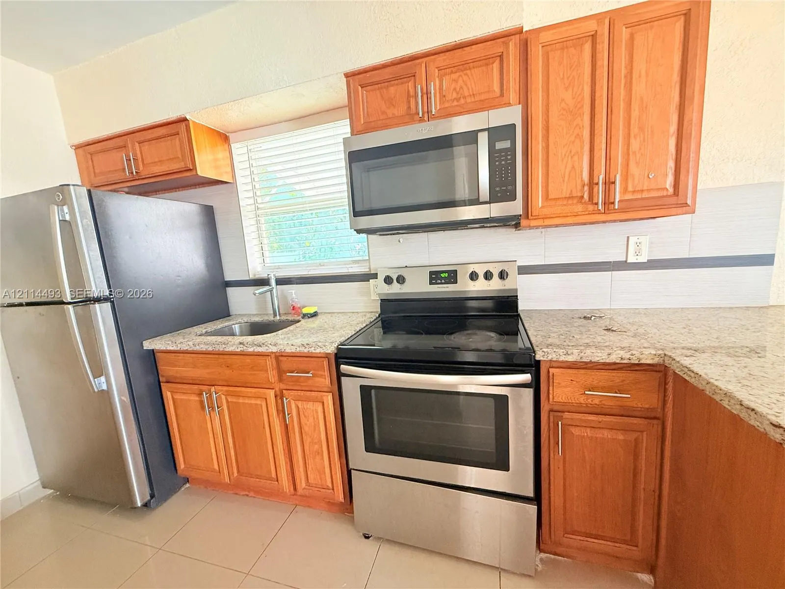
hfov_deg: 102.1
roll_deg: +4.2
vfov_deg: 85.7
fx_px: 317
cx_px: 392
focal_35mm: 14
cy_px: 294
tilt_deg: -7.3
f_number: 2.2
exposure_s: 1/120
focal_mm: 2.22
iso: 400
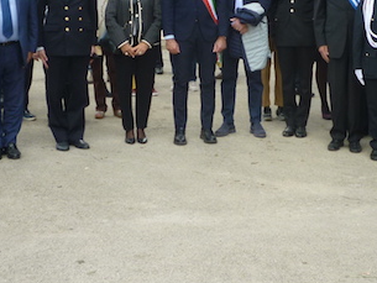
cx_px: 251
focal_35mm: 76
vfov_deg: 19.3
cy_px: 84
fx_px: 828
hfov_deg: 25.5
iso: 80
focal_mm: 5.2
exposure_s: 1/160
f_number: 3.3
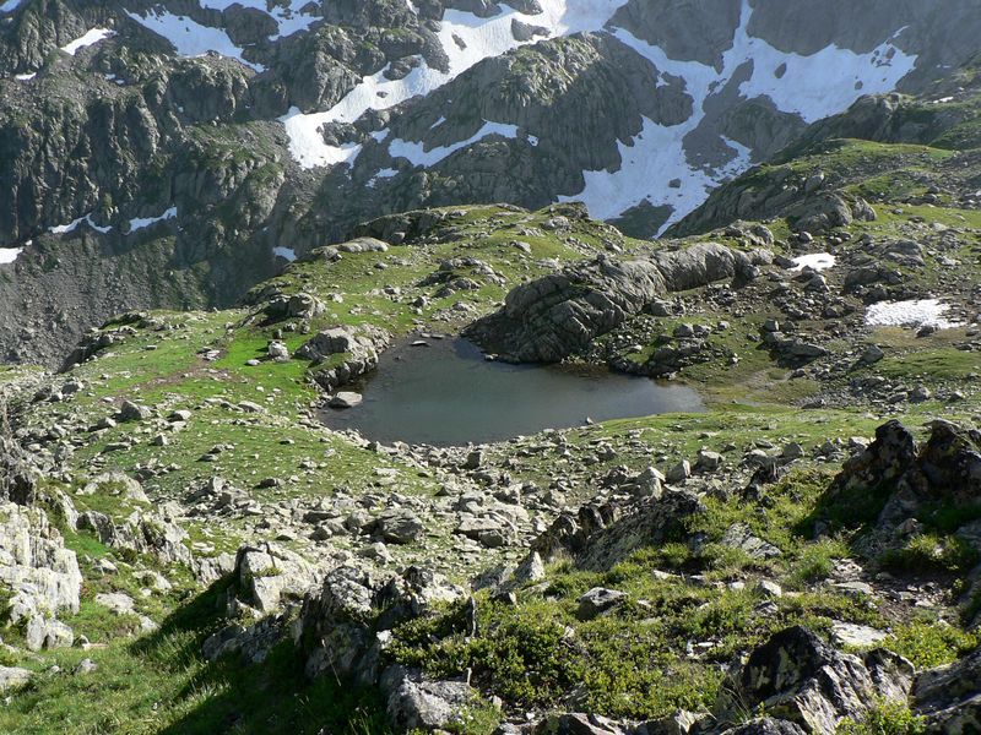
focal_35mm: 36
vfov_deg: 39.7
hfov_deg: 51.4
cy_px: 368
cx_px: 490
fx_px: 1020
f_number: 4
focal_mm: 6
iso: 80
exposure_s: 1/200
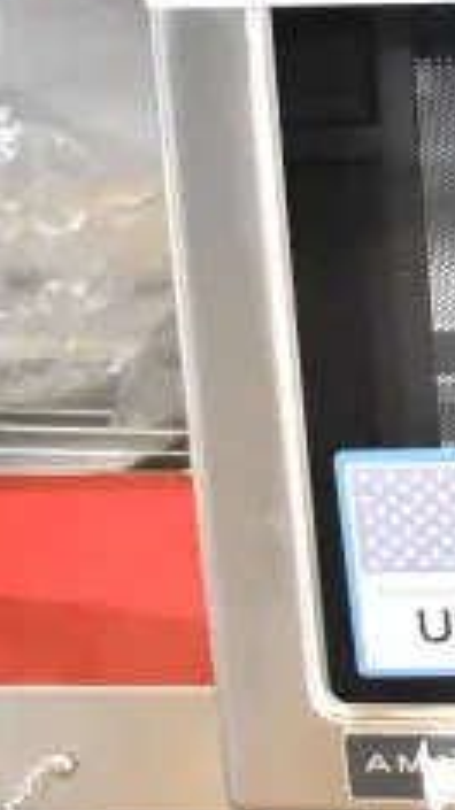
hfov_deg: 10.7
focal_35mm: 98
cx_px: 1048
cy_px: 315
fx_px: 2104
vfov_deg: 21.8
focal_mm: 24
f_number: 5
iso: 6400
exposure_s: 1/100
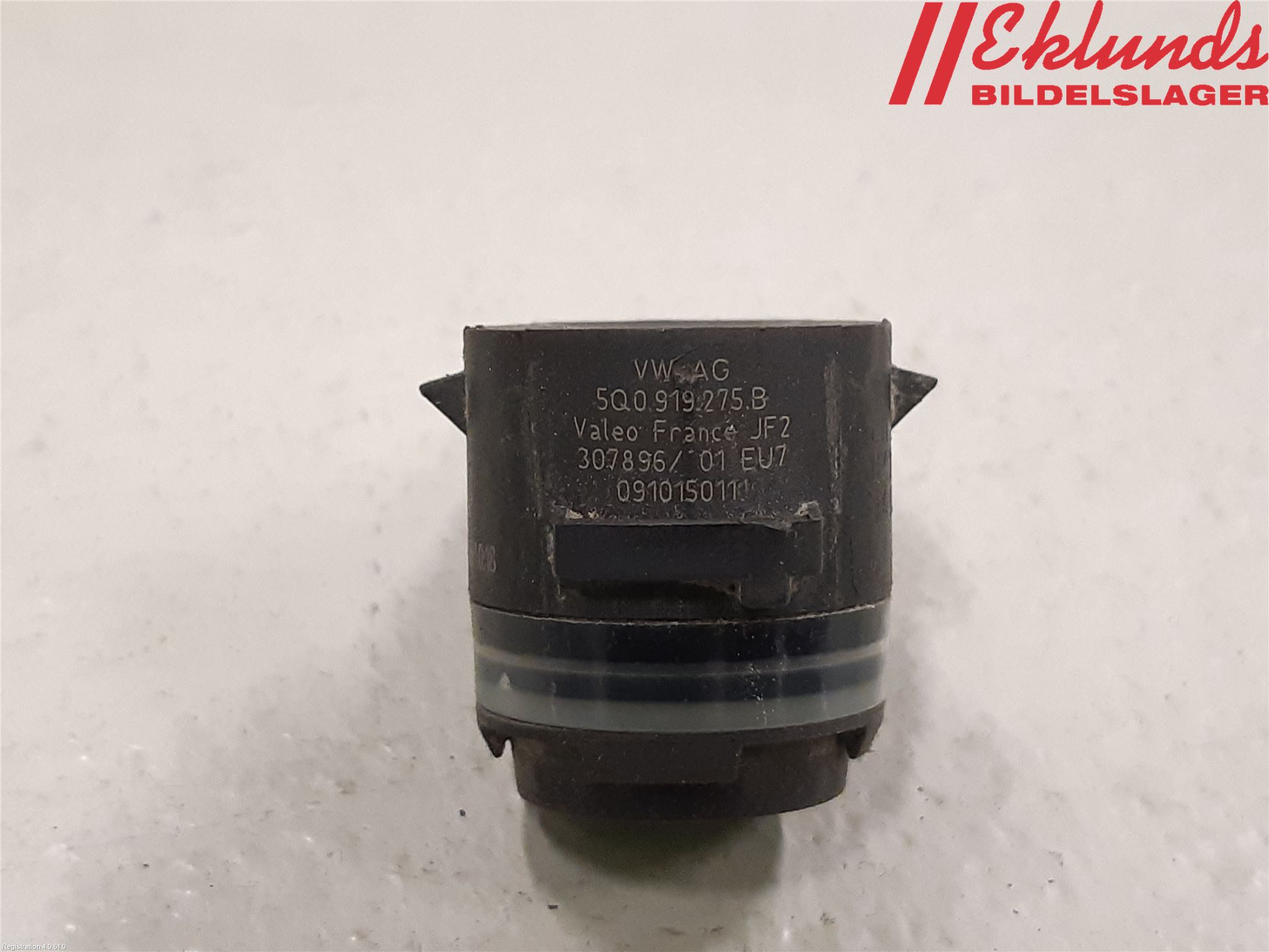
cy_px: 476
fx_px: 953
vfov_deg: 53.1
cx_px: 634
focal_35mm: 26
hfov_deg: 67.3
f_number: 1.7
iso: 200
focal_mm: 3.93
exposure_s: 1/50
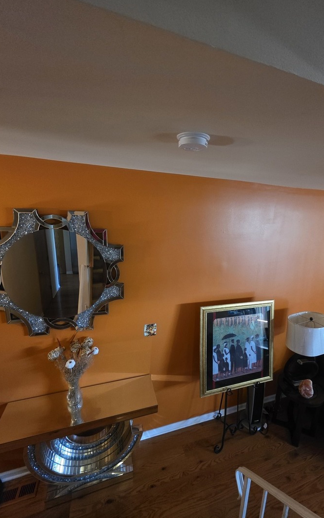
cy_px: 260
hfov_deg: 78.4
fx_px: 198
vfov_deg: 105.3
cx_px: 177
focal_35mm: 14
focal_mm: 2.2
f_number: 1.9
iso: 1250
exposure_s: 1/60
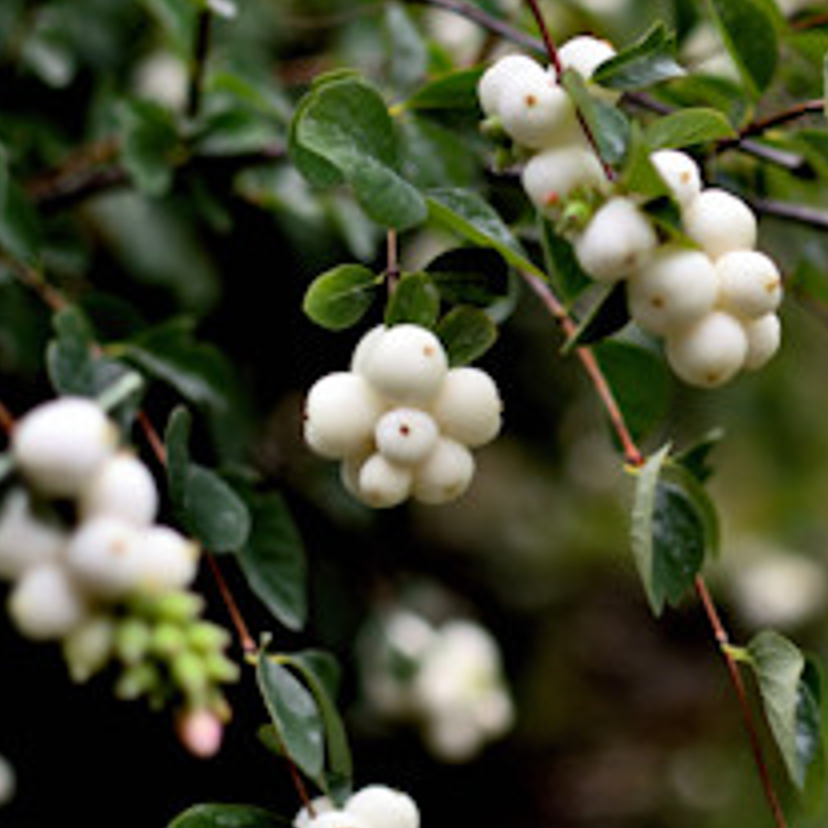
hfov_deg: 17.7
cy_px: 306
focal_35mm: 97
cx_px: 744
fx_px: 2623
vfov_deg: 17.9
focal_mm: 35
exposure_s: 1/40
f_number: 2
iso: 100
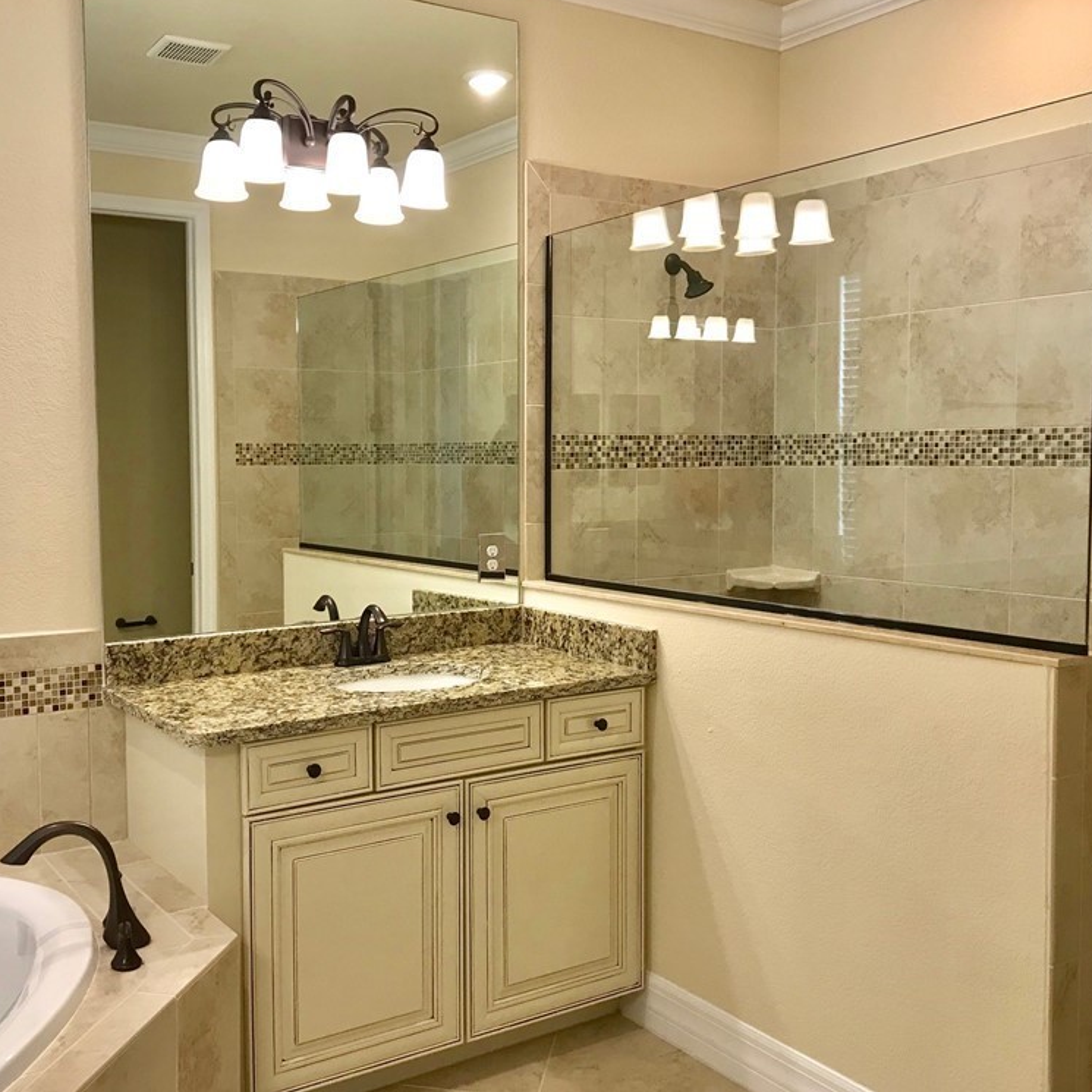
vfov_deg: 48.4
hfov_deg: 48.3
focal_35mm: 34
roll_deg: +0.5
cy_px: 553
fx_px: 1213
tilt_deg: -3.9
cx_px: 456
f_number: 1.8
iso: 25
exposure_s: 1/30
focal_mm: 3.99
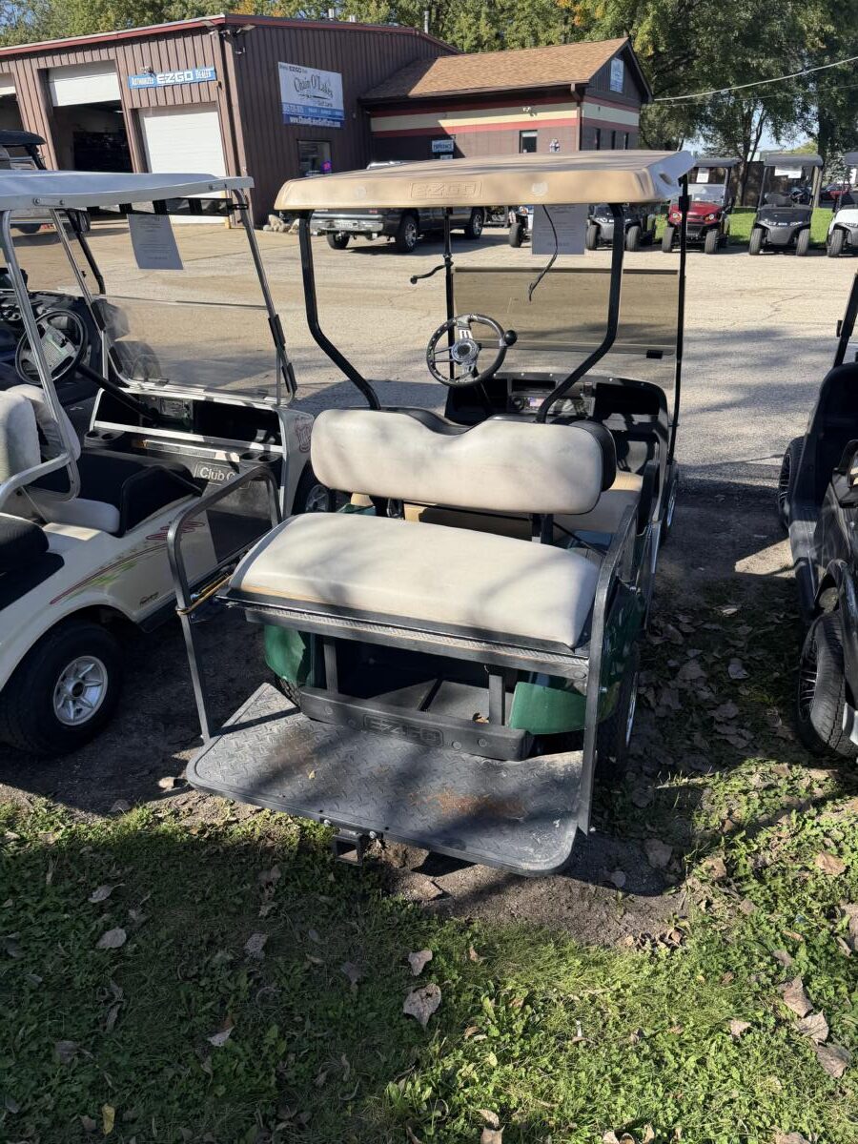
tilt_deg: -23.3
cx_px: 429
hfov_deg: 56.8
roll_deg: +3.1
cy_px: 572
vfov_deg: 71.6
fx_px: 793
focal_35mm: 24
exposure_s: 1/2370
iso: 80
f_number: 1.78
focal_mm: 6.76
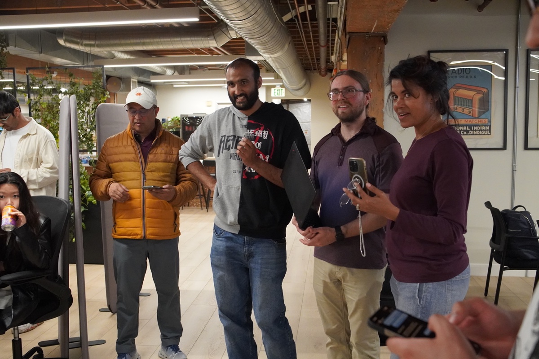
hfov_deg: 55.1
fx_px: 517
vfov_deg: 38.4
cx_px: 270
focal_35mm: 34
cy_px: 180
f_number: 4
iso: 5000
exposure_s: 1/160
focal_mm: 23
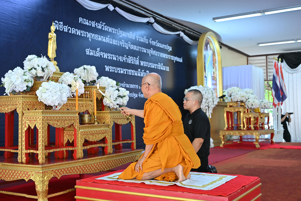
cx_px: 150
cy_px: 100
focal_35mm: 42
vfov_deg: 31.9
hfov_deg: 46.4
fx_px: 351
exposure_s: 1/200
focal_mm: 42
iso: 640
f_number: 4
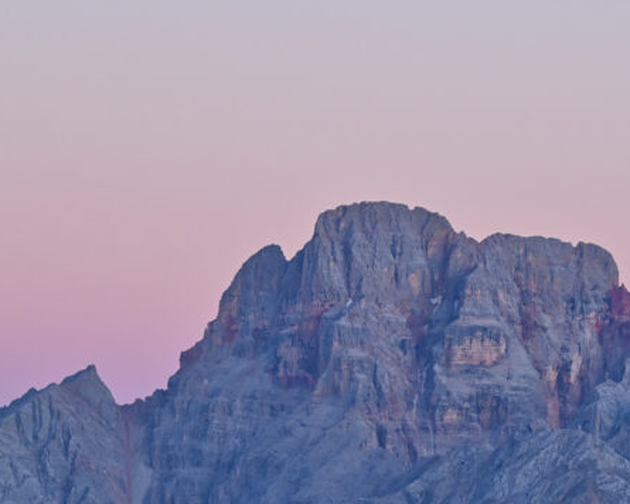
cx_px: 480
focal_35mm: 345
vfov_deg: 4.5
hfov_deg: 5.6
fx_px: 6433
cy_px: 342
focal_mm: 160
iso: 800
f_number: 5.6
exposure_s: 1/320
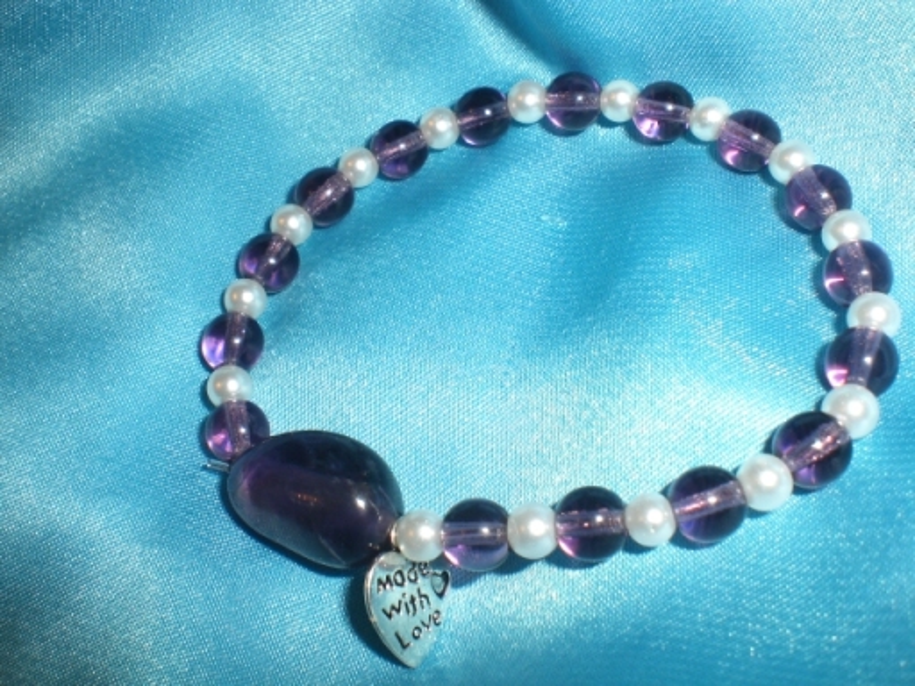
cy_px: 343
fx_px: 1004
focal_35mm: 38
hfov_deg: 49.0
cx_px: 458
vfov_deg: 37.7
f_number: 4.4
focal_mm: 6.3
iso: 50
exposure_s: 1/30
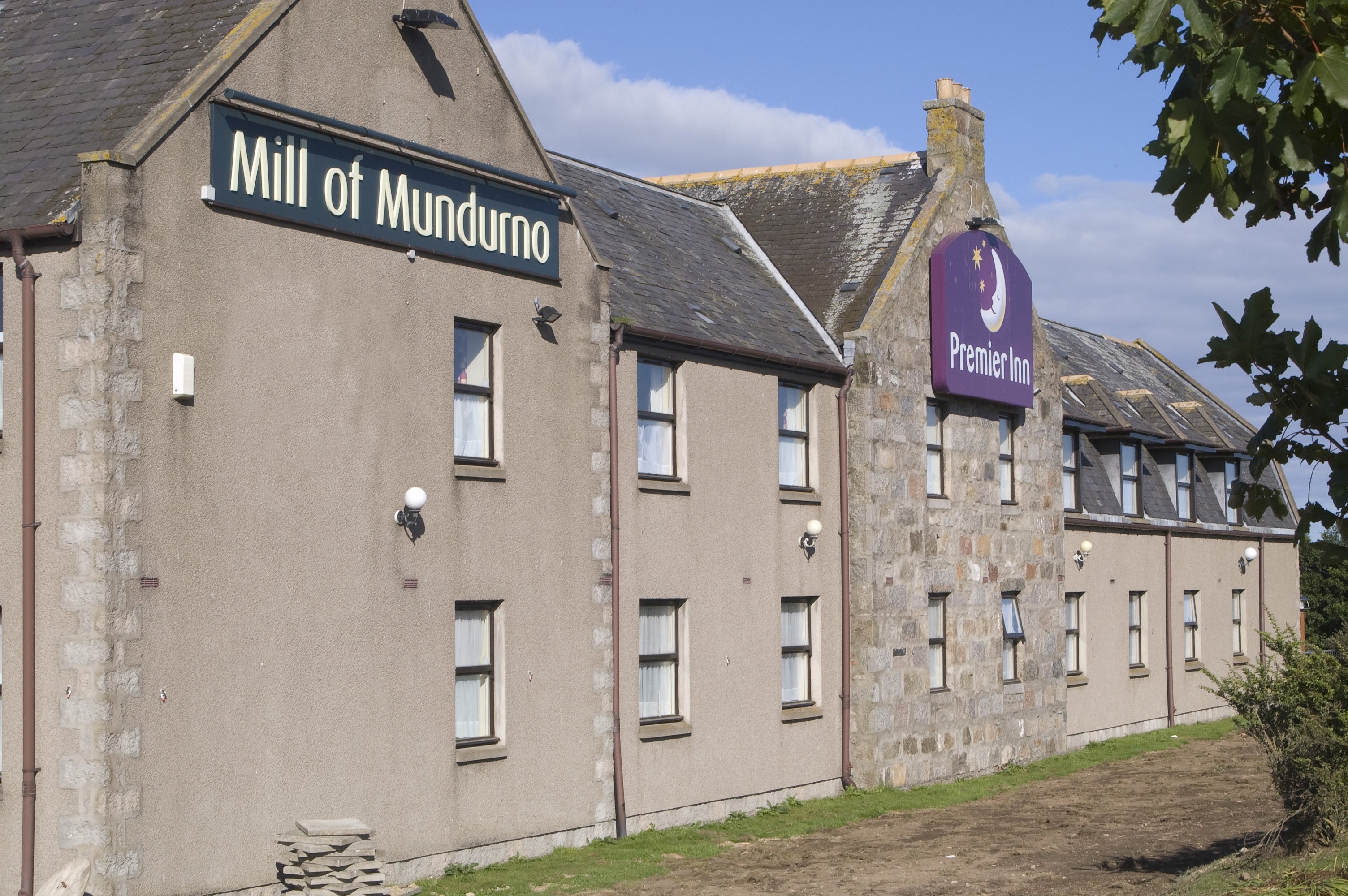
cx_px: 674
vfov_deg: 20.6
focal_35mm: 66
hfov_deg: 30.5
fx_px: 2469
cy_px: 448
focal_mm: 44
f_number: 14
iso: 200
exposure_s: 1/125
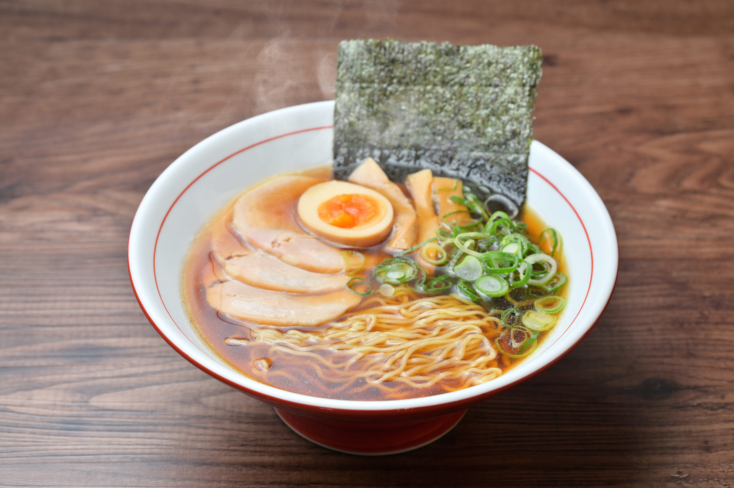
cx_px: 367
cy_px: 244
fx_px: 1976
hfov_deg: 21.0
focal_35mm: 97
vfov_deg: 14.1
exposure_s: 1/60
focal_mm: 97
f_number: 8
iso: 200
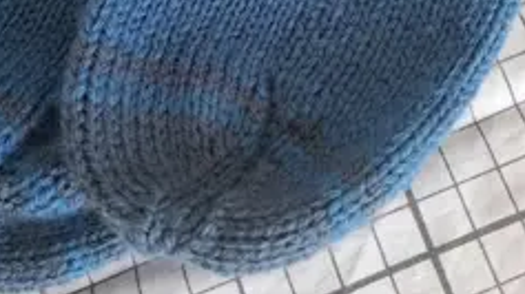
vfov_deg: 19.0
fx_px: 765
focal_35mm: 55
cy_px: -155
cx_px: 277
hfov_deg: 37.9
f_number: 1.8
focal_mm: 5.54
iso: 50
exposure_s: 1/100
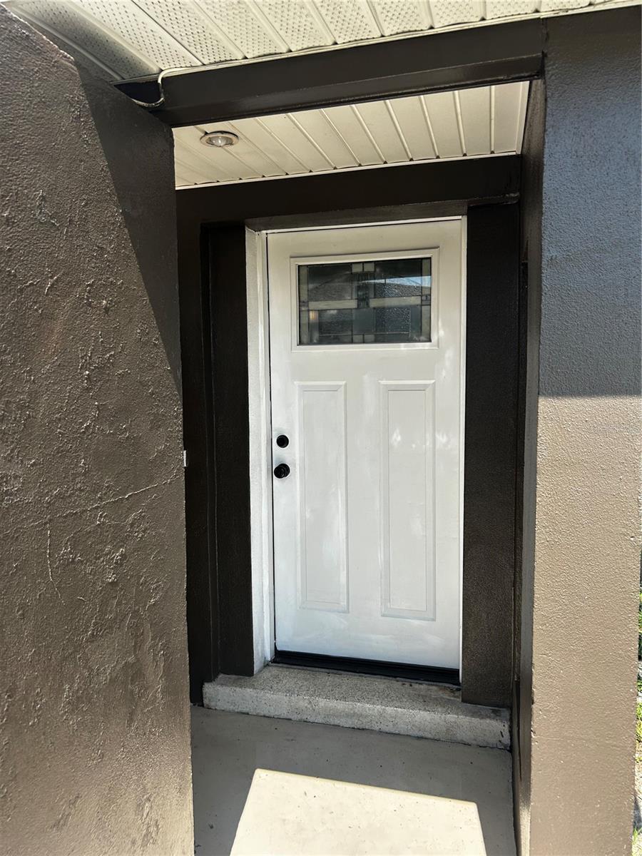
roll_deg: +1.0
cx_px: 321
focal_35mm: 26
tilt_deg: -7.4
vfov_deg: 67.3
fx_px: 643
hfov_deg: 53.1
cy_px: 428
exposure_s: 1/1266
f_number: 1.5
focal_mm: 5.7
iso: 50
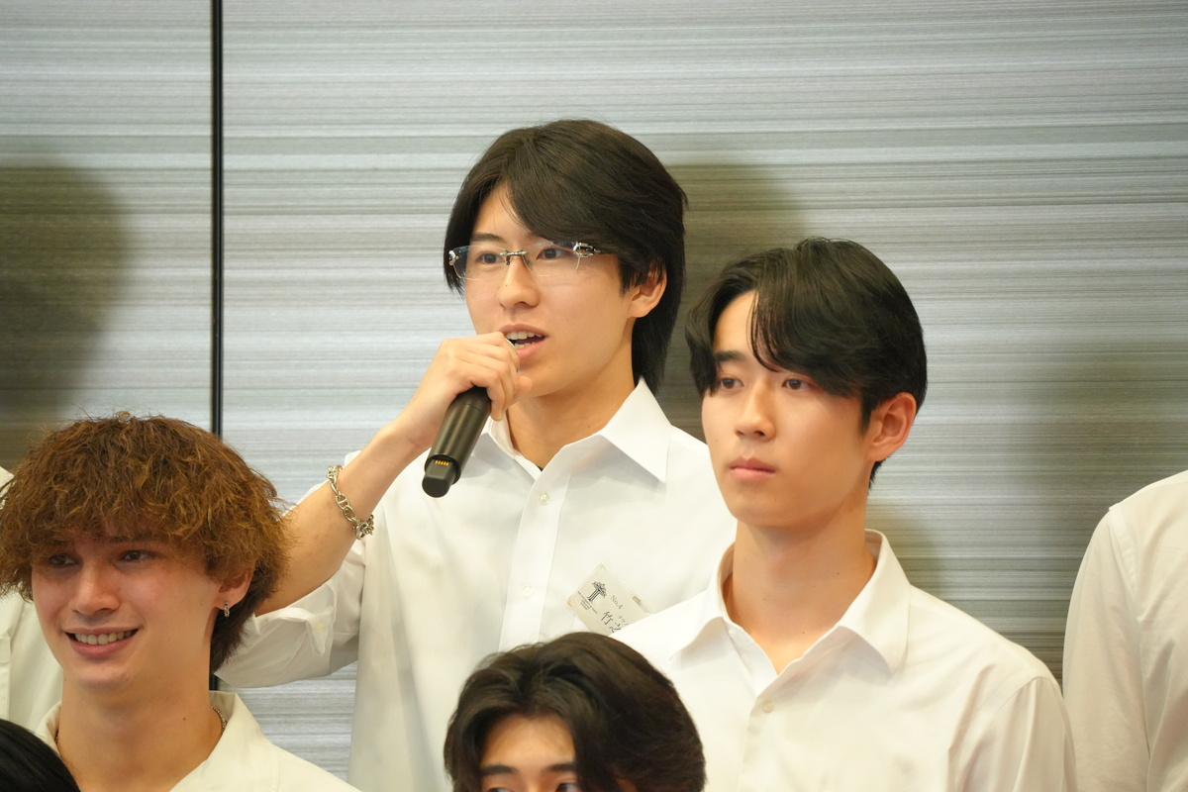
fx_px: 16499
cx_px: 594
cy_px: 396
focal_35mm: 500
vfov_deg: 2.7
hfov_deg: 4.1
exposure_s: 1/100
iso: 6400
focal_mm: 500
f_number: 6.7
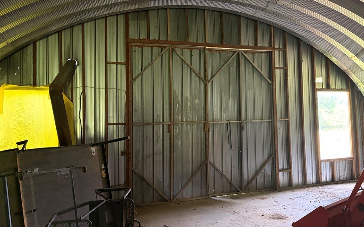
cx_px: 216
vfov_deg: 38.3
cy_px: 108
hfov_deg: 57.7
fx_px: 327
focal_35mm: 33
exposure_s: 1/59
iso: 500
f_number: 1.6
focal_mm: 5.96
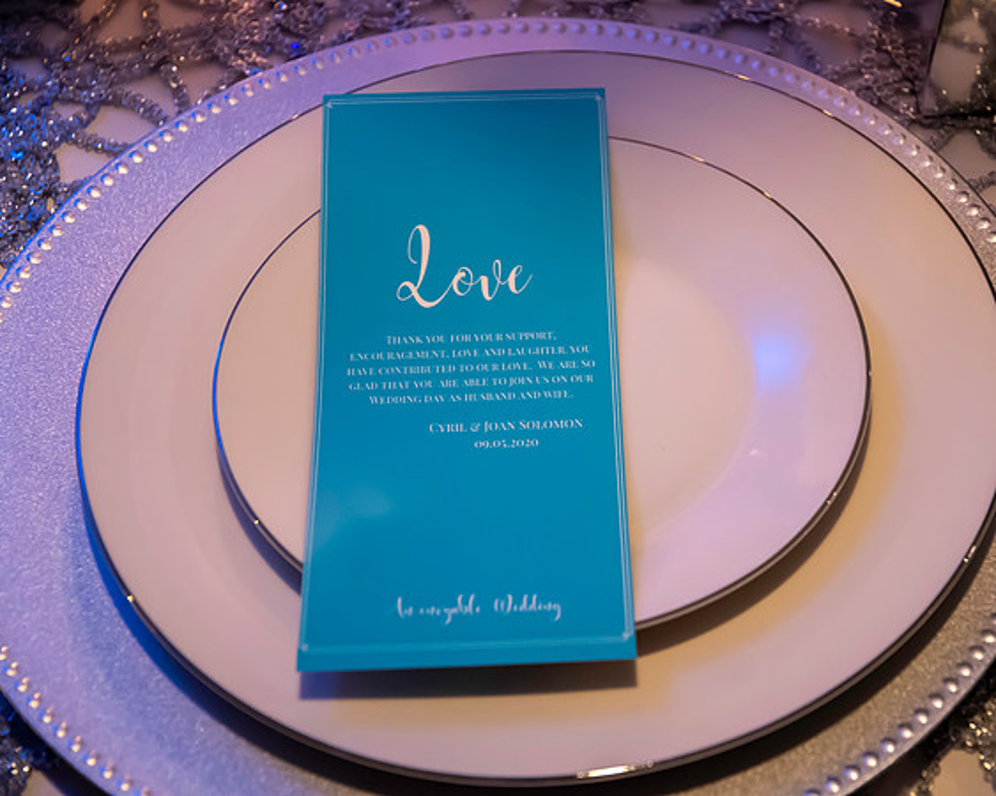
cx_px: 607
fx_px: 2559
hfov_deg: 22.0
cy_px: 370
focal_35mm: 87
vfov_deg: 17.7
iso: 2200
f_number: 3.5
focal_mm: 48
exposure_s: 1/60
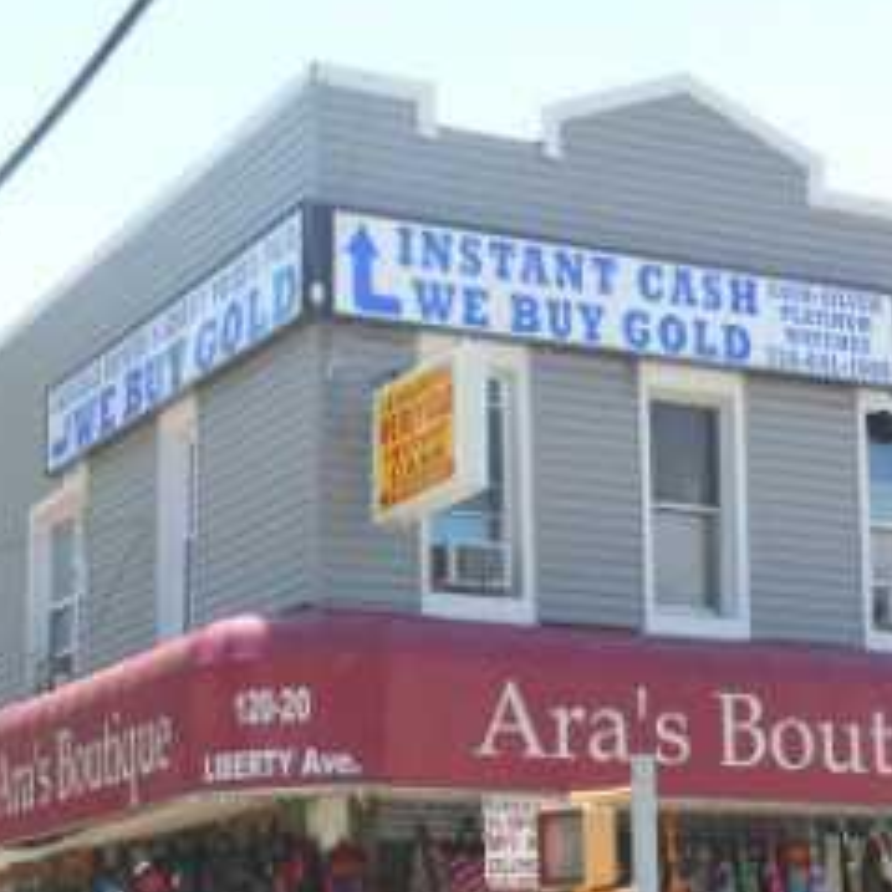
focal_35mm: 96
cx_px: 392
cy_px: 638
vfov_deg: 18.0
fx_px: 2799
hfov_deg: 18.1
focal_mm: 9.6
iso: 80
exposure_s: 1/125
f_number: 4.9
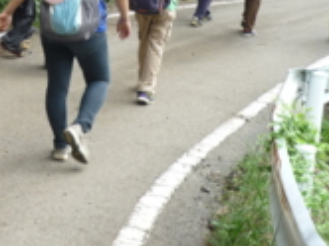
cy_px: -42
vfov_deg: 16.3
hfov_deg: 22.5
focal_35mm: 87
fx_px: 826
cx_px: 123
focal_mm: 6
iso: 100
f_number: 2.9
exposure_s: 1/125
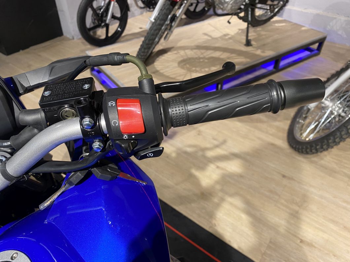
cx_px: 175
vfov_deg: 53.1
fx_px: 263
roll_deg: +1.1
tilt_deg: -40.7
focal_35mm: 26
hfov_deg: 67.3
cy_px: 131
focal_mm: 4.25
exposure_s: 1/50
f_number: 1.8
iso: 125
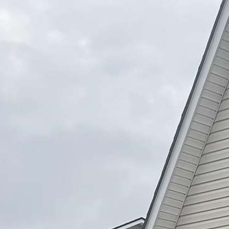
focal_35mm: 134
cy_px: 545
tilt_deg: -5.3
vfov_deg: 11.0
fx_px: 1003
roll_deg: +0.8
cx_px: 499
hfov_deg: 11.4
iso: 80
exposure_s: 1/853
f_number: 1.78
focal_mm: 6.76
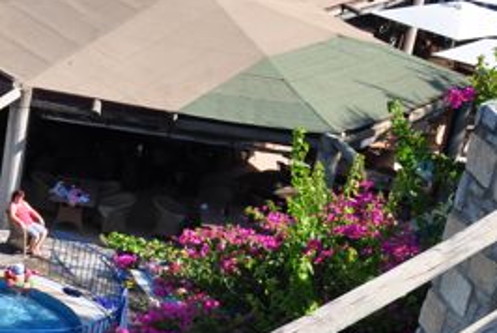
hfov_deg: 16.3
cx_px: -419
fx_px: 1437
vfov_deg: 13.2
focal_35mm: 104
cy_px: 243
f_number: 10
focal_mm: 18
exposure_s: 1/400
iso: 250
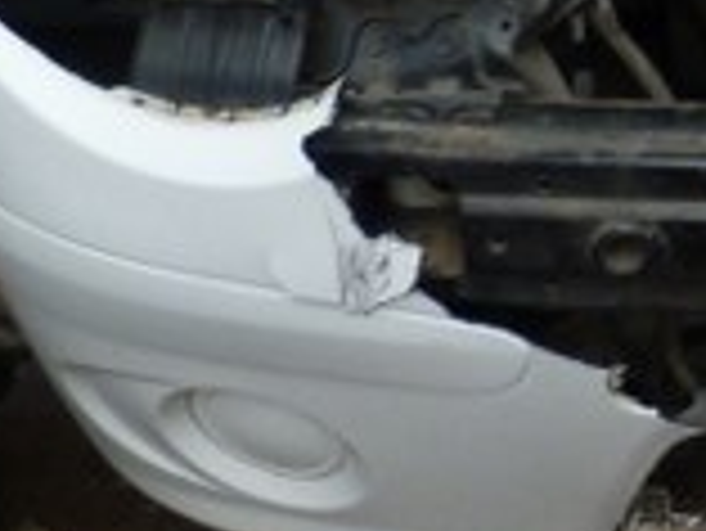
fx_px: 2592
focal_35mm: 127
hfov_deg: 13.6
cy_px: -428
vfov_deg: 10.9
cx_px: 1336
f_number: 4
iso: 80
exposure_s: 1/200
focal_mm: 4.5
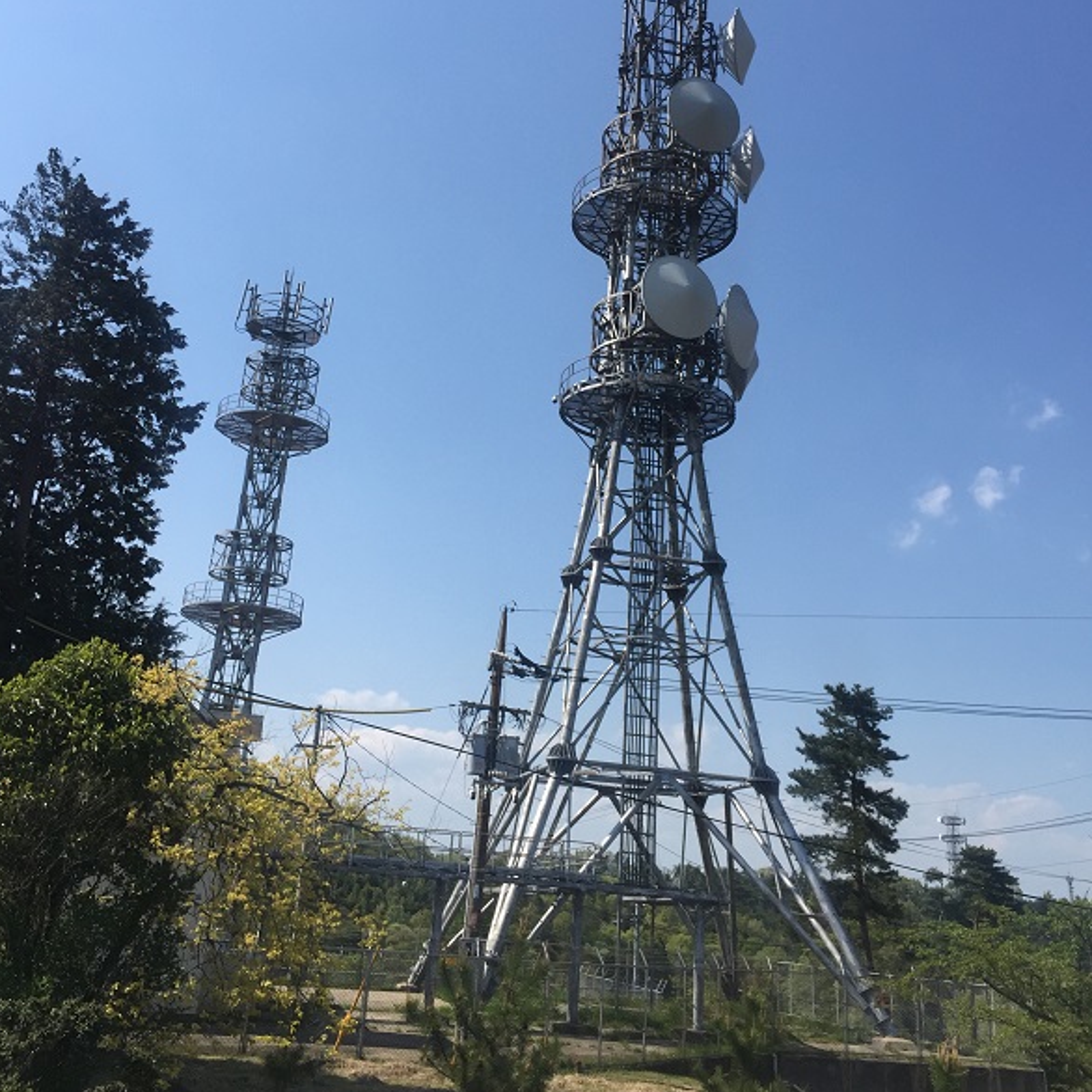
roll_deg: -4.0
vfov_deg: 46.6
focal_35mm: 35
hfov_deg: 47.2
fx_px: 1249
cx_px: 537
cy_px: 380
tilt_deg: +25.5
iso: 32
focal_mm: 4.15
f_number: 2.2
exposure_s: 1/2639
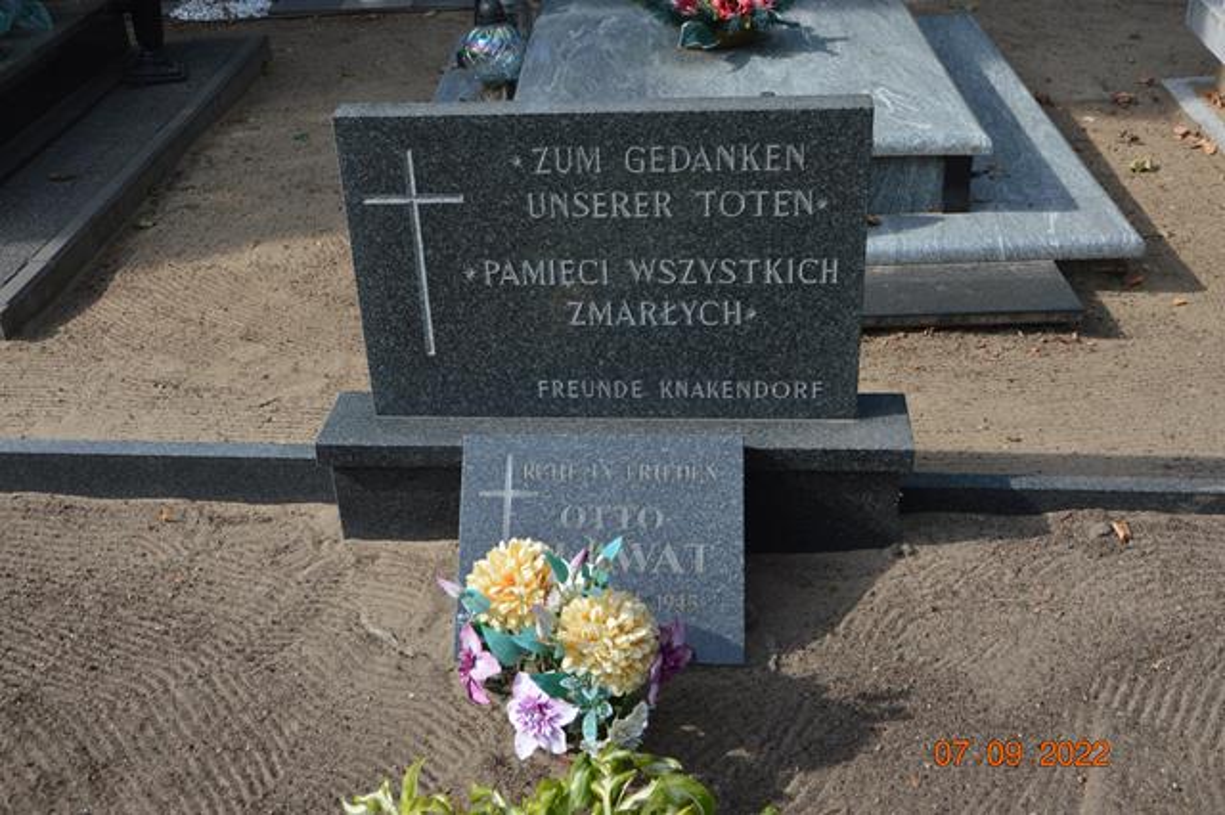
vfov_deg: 34.2
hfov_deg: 49.6
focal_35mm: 39
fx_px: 1326
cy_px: 408
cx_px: 612
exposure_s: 1/160
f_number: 6.3
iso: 100
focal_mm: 26
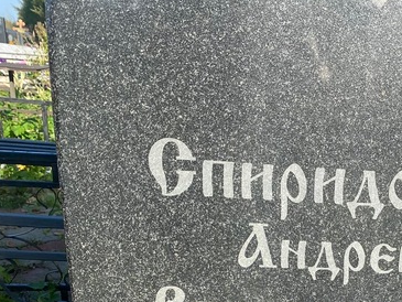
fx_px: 662
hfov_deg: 32.6
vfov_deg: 24.1
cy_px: 327
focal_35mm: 57
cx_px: 336
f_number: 1.8
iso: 32
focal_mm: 4.25
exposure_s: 1/981
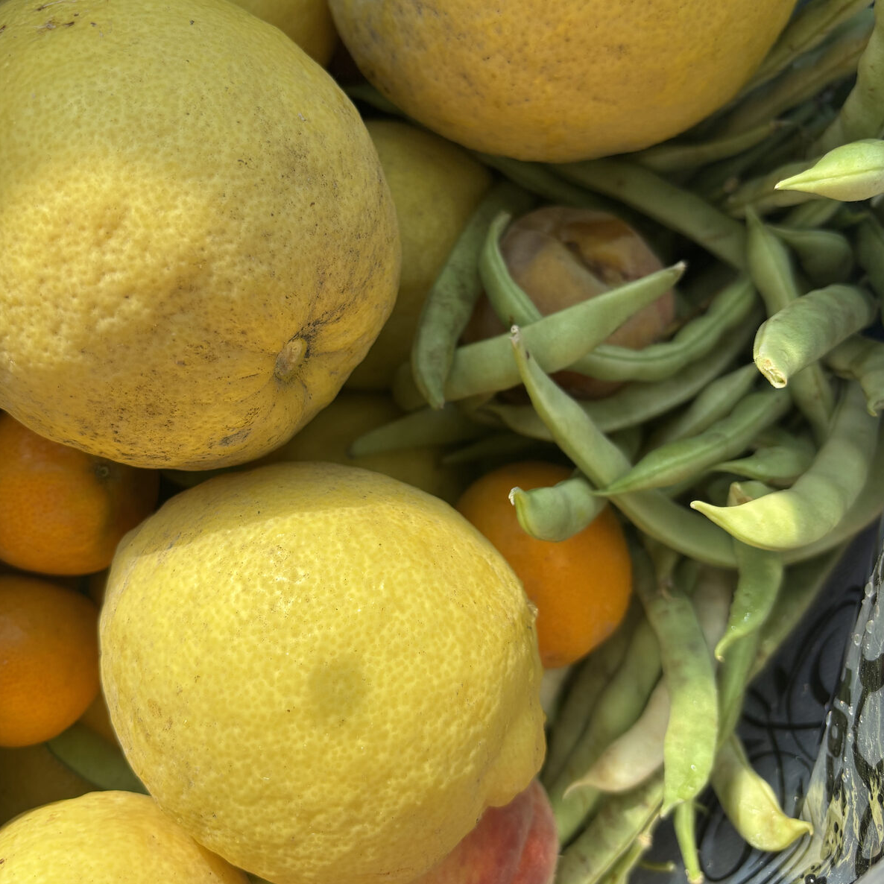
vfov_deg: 52.4
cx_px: 439
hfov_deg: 52.5
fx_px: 896
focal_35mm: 31
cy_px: 400
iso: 50
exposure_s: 1/1126
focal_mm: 5.96
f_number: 1.6
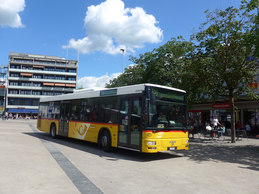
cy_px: 97
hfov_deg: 61.7
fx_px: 217
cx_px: 130
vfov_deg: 48.2
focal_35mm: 29
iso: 80
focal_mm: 6
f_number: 2.8
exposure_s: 1/1600
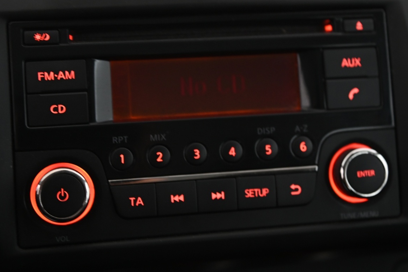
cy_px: 96
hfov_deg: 27.7
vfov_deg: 18.6
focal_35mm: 73
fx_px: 827
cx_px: 182
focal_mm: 52
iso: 2000
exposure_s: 1/25
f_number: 4
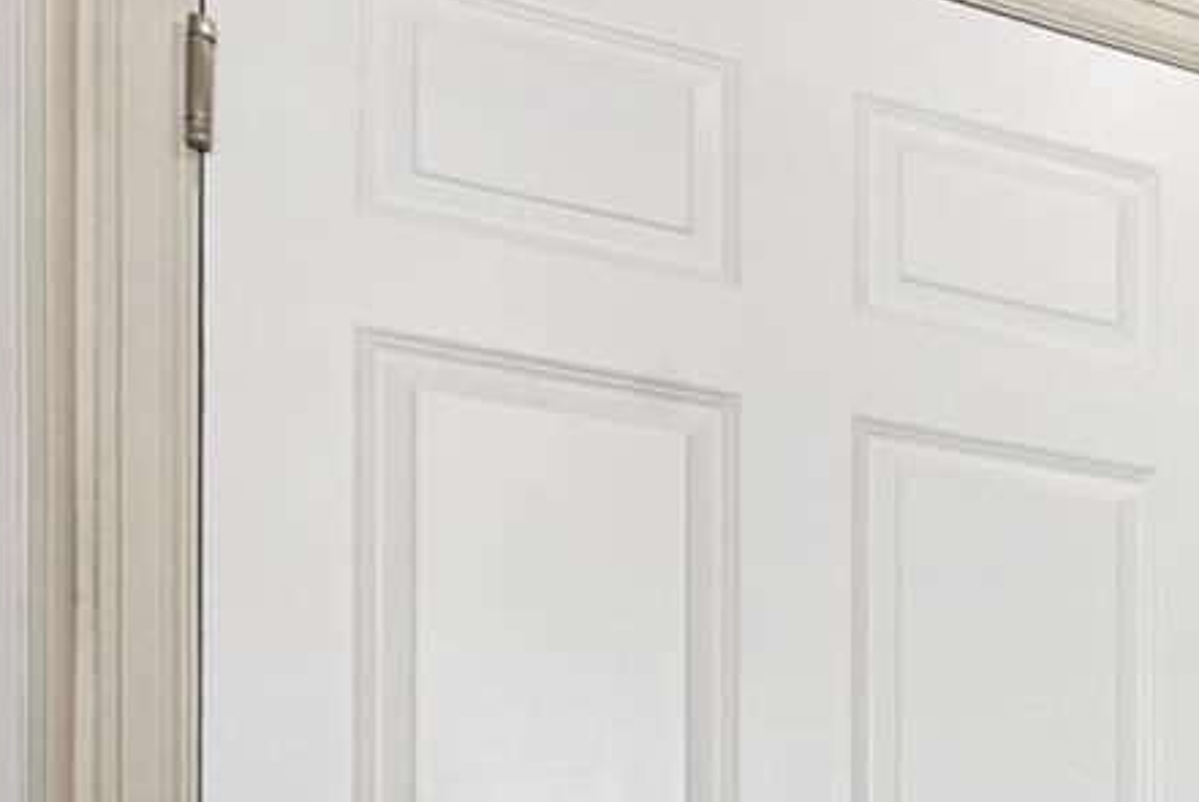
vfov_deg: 20.4
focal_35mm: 60
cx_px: 1612
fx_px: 1994
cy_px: 1104
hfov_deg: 27.2
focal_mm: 16.5
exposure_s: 1.3
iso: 200
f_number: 8
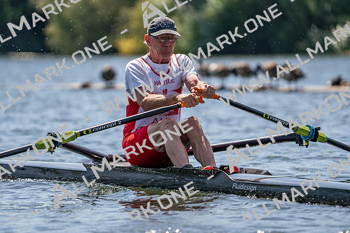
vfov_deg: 3.5
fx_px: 3802
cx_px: 175
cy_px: 116
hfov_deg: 5.3
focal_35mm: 391
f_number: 6.3
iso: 250
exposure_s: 1/2000
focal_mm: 391
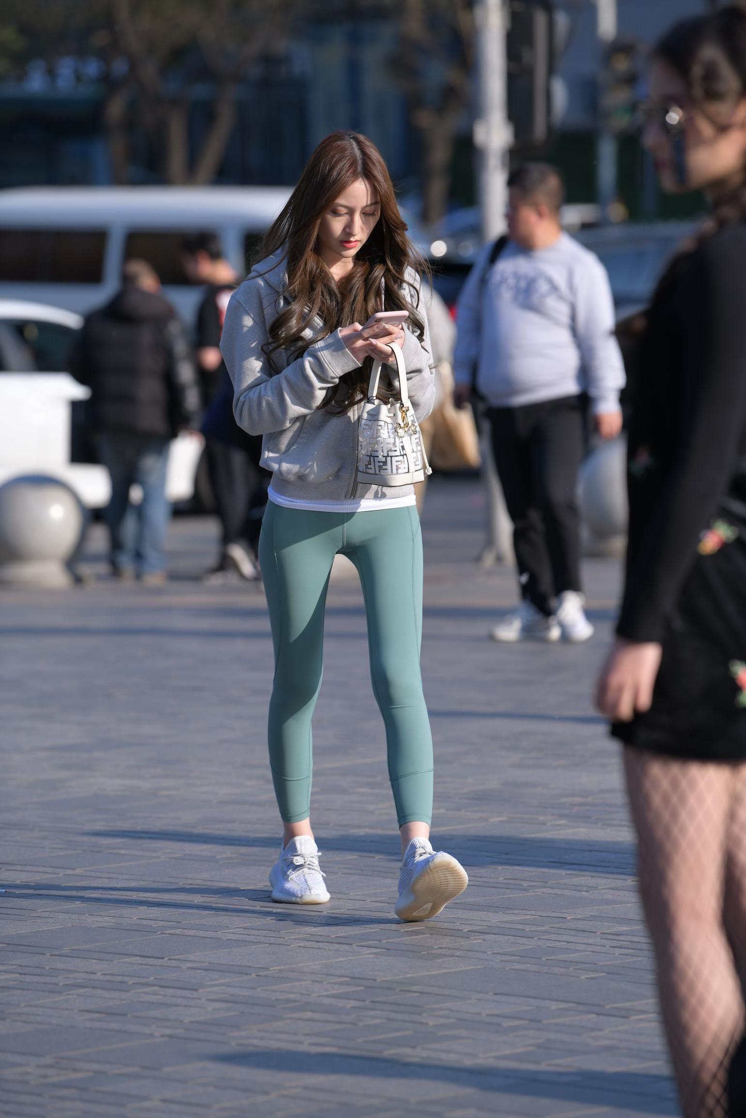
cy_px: 559
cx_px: 373
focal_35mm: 190
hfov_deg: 7.2
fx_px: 5904
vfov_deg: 10.8
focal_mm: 190
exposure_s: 1/800
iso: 100
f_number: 4
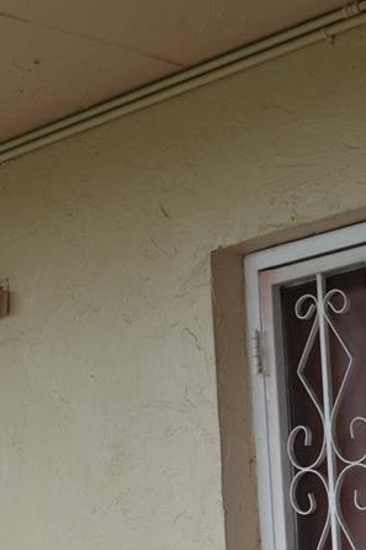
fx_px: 1602
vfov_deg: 18.6
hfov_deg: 12.9
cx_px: 365
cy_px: 633
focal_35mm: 105
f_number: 5
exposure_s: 1/100
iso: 400
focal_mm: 26
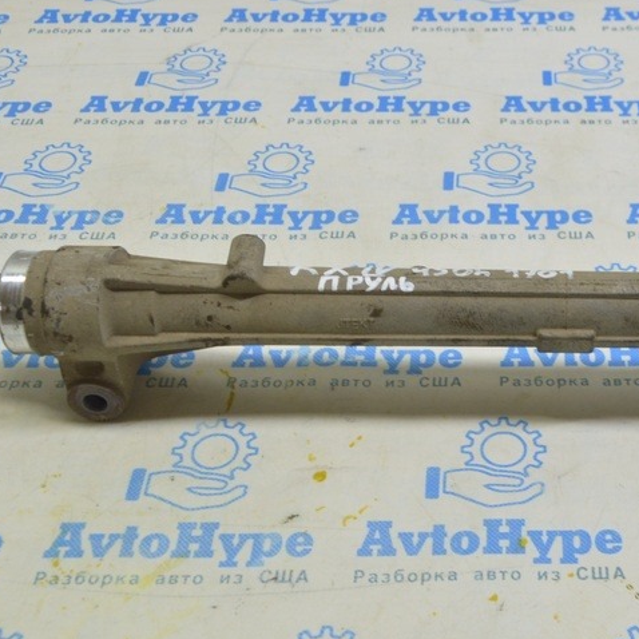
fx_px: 1253
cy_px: 243
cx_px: 520
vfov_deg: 28.5
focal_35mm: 60
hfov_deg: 28.0
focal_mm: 22
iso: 400
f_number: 5.6
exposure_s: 1/25
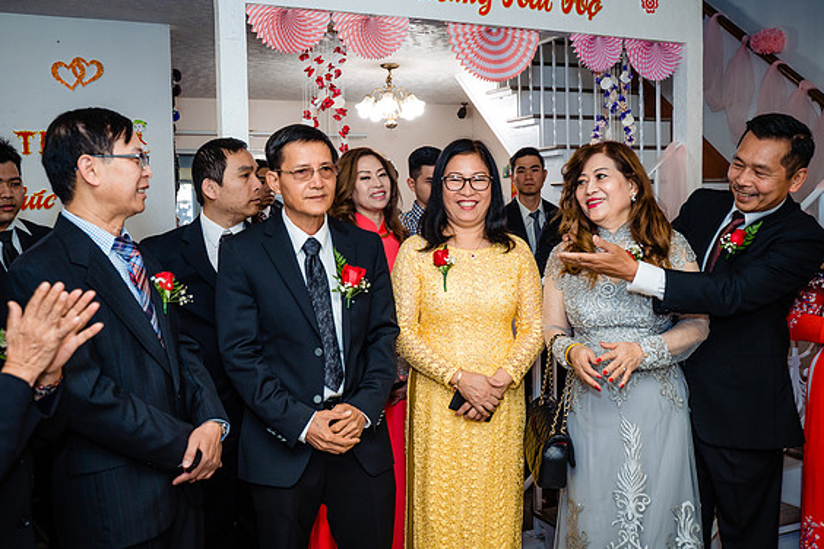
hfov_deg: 53.1
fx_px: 824
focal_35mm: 36
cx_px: 405
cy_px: 281
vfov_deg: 36.9
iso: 1250
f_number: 4
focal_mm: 35
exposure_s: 1/160
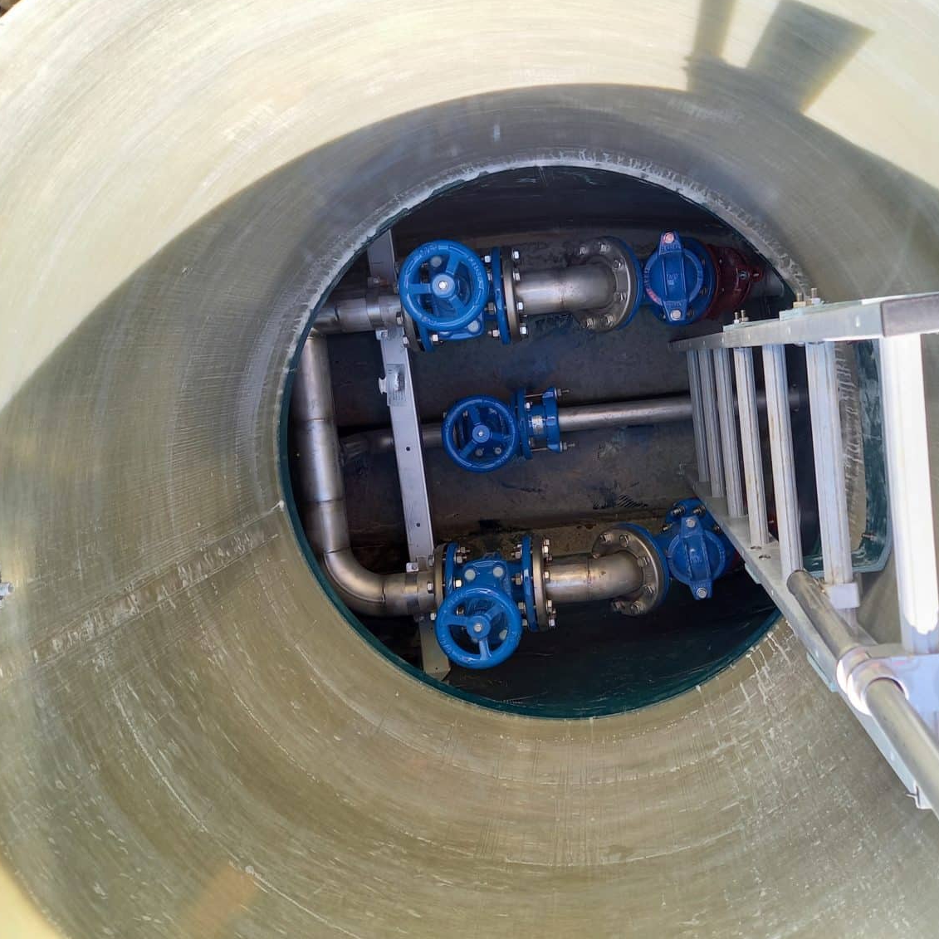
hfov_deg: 53.6
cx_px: 573
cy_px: 467
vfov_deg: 54.0
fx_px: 921
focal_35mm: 30
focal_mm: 4.6
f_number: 2
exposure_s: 1/100
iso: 50
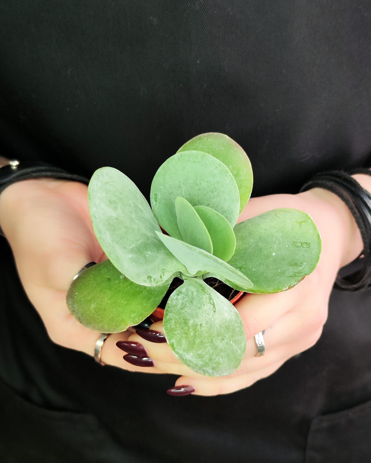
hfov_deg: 58.8
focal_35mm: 24
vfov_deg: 70.3
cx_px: 186
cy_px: 228
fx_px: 329
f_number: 1.69
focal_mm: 7.01
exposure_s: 1/100
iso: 678
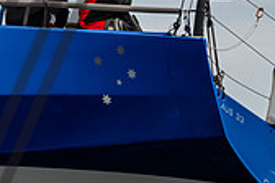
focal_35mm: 1270
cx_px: -174
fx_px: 9701
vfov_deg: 1.1
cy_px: -18
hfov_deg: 1.6
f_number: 8
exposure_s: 1/2000
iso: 500
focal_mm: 270
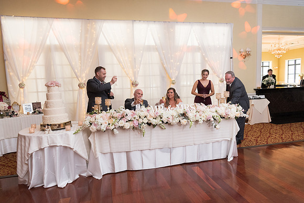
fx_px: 203
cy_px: 102
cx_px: 152
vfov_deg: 53.2
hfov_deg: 73.7
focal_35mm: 24
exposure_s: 1/125
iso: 1400
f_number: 5
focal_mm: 24
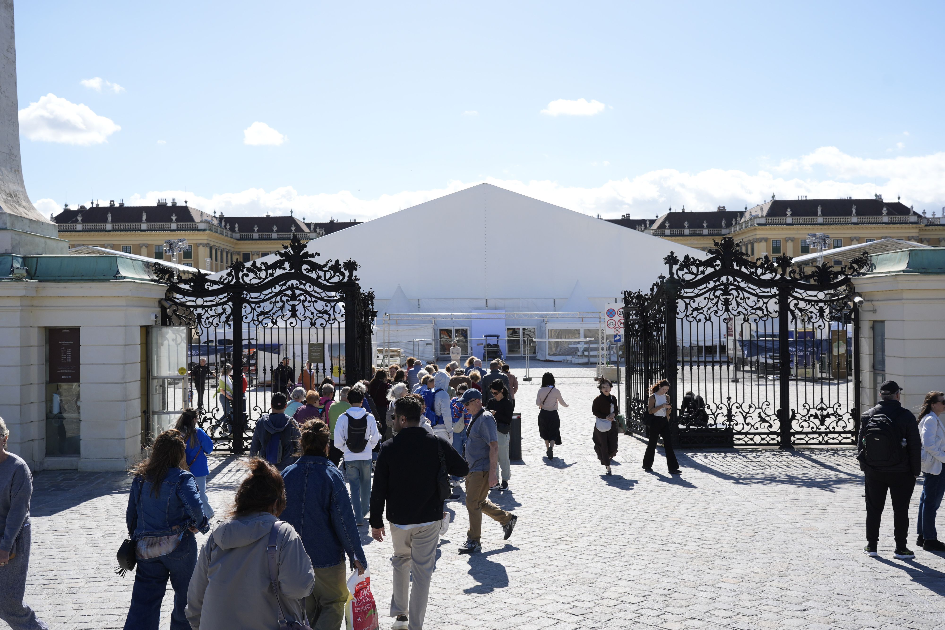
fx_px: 945
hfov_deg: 53.1
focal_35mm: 36
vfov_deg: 36.9
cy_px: 315
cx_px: 472
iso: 400
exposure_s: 1/1000
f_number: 7.1
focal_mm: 36
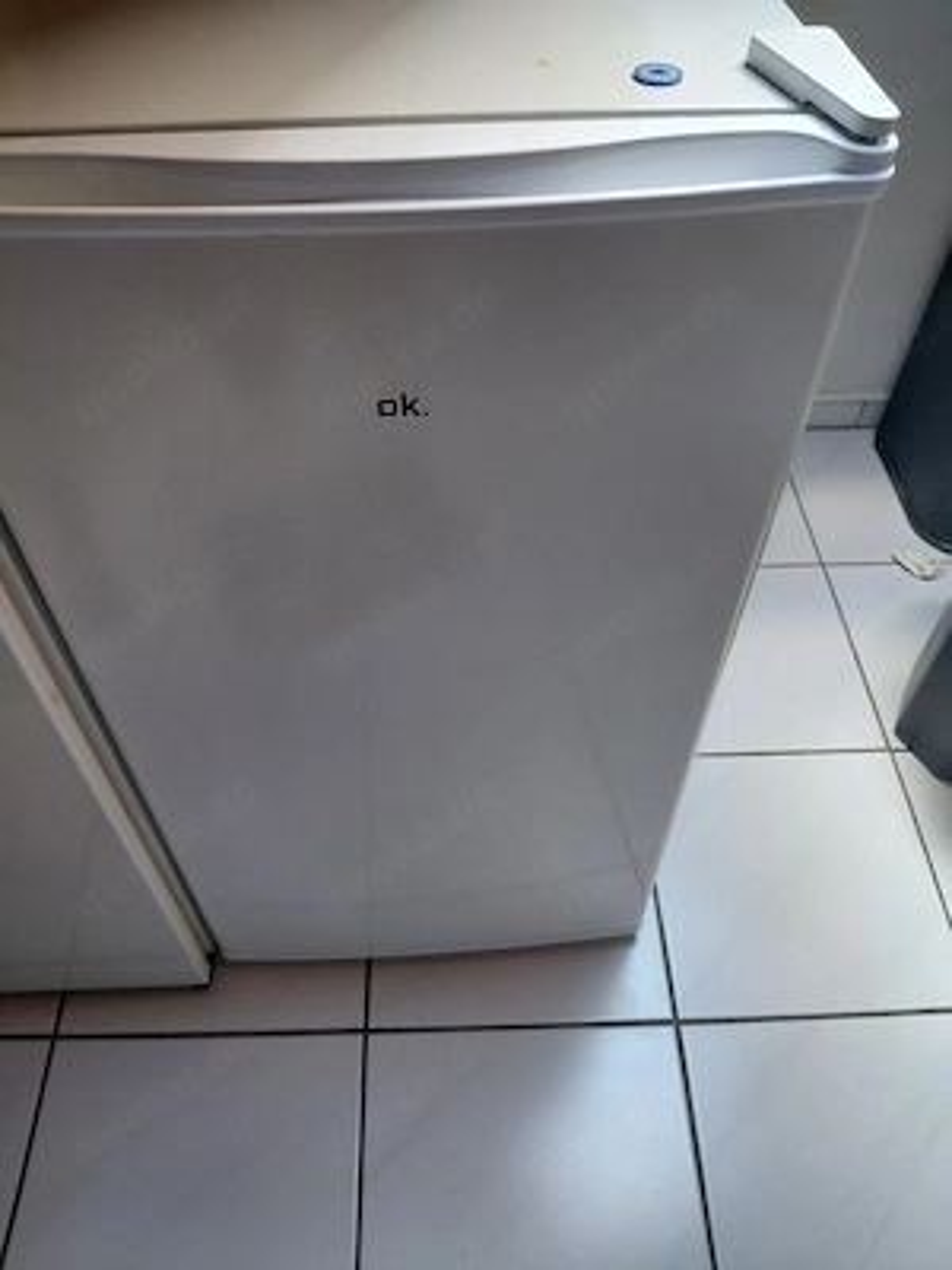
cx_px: 476
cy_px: 635
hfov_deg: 54.9
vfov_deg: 69.4
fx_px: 917
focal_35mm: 25
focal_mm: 4.69
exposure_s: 1/100
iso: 250
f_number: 1.8
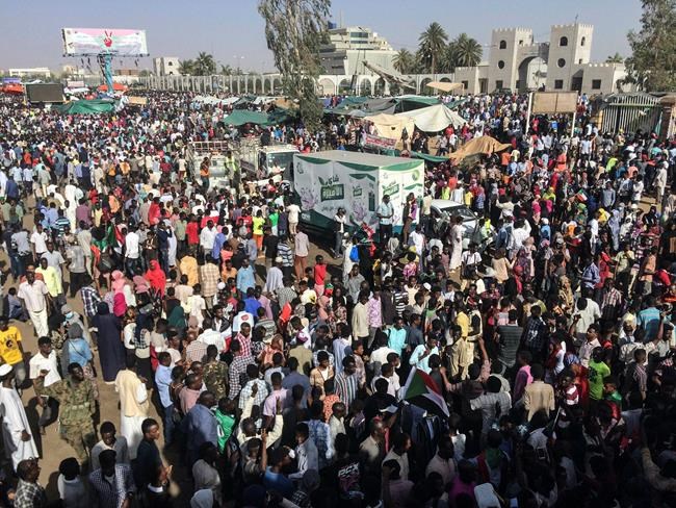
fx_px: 567
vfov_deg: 48.3
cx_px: 338
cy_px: 254
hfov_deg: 61.6
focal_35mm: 29
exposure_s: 1/2900
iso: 32
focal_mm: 4.15
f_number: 2.2
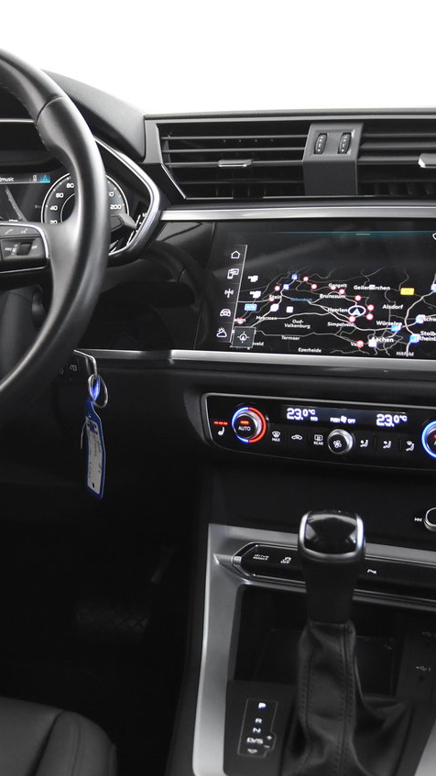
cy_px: 390
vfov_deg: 36.6
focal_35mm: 57
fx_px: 1172
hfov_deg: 20.8
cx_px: 71
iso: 3200
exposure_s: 1/40
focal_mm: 24
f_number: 3
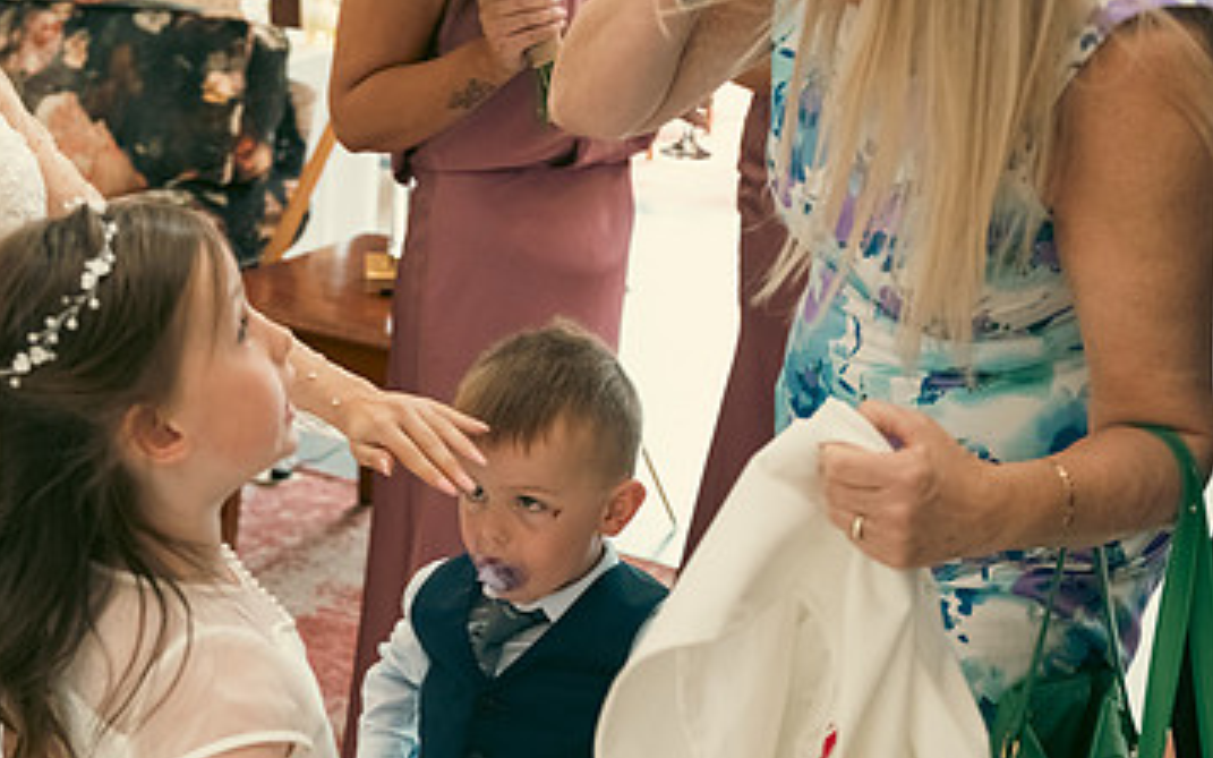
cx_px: 489
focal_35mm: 63
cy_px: 627
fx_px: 2082
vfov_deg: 20.3
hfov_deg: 32.4
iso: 1000
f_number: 3.5
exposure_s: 1/160
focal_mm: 38
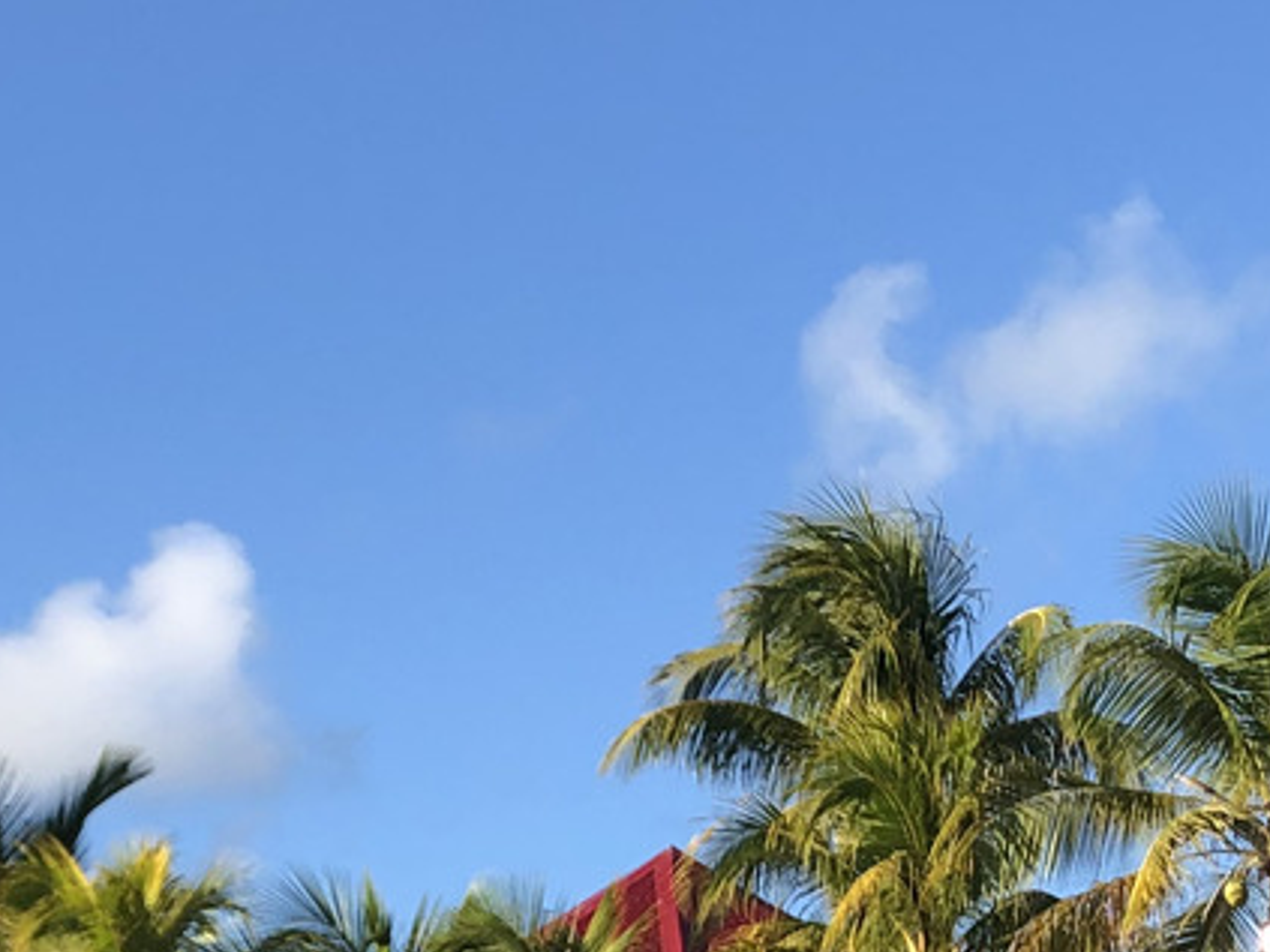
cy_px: 1297
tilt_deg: +1.9
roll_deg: +0.8
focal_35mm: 106
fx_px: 3888
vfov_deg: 13.4
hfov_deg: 18.5
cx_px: 351
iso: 20
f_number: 1.8
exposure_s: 1/1000
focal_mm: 4
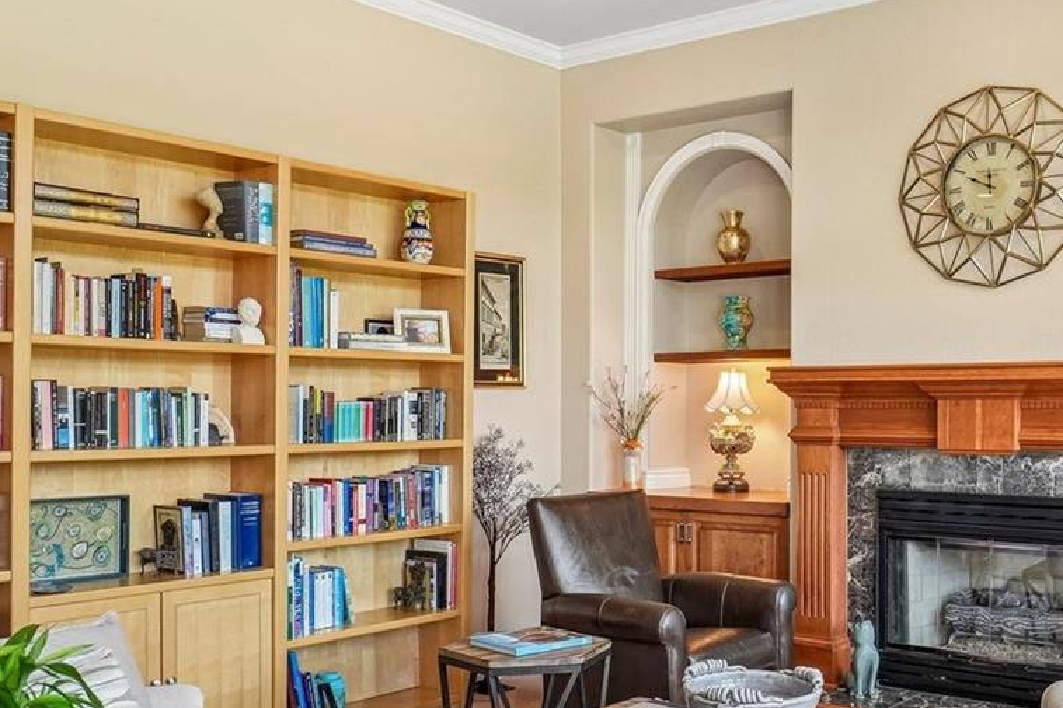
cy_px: 415
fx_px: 1122
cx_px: 715
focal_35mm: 38
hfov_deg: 49.7
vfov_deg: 35.0
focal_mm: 12
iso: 400
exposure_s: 1/40
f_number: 8
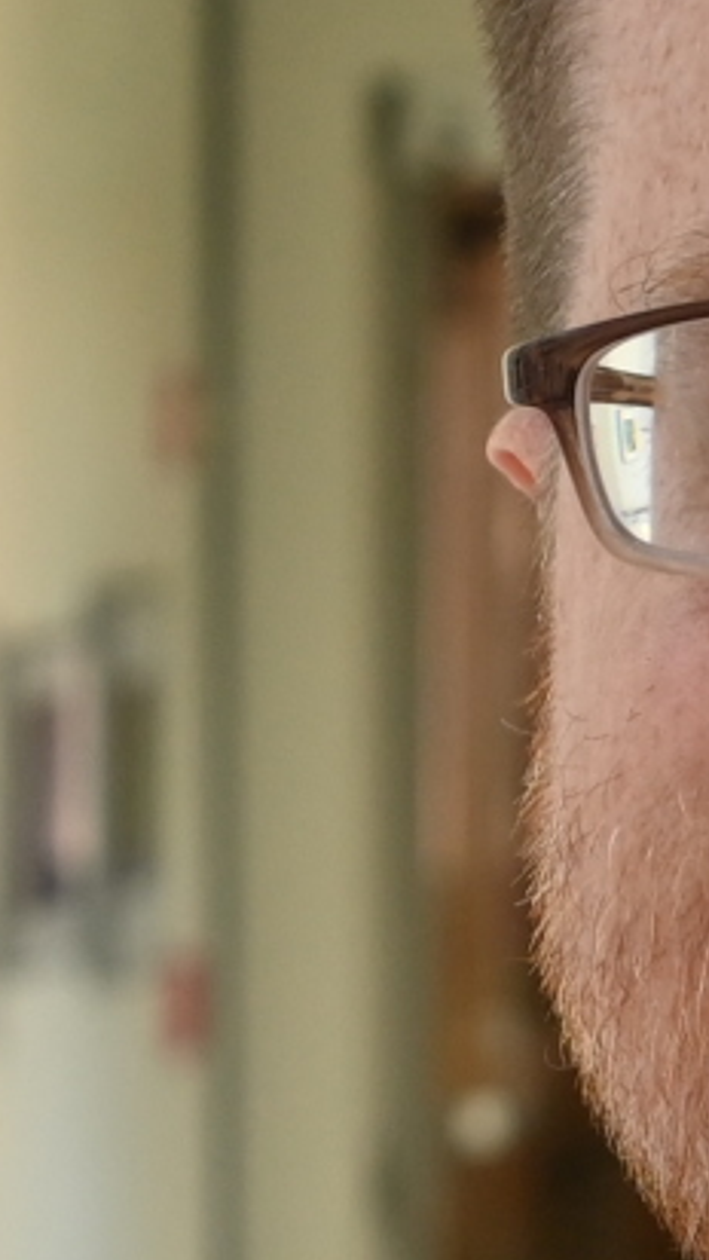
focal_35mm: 351
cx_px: 920
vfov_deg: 6.1
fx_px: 11722
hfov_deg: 3.5
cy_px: 813
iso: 720
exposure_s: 1/125
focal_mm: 46
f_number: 6
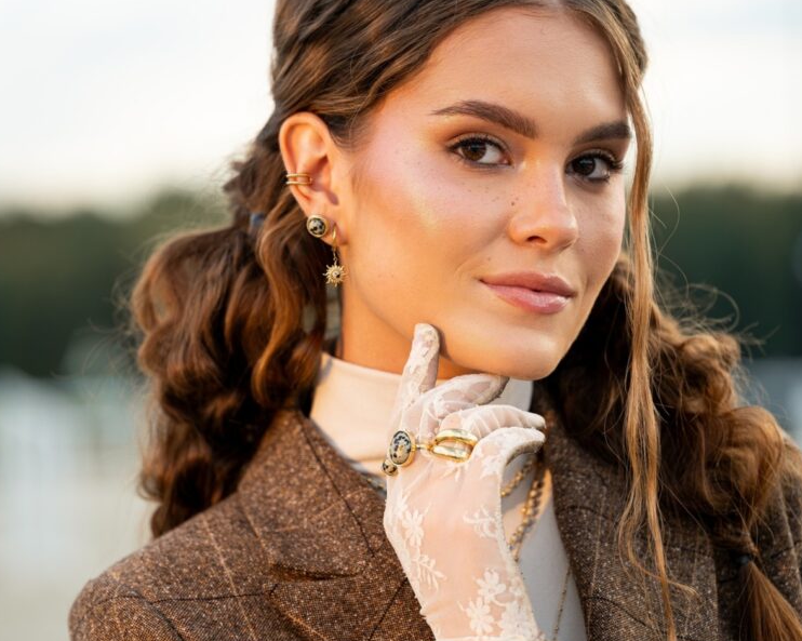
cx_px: 350
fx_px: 3227
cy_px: 295
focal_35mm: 136
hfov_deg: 14.2
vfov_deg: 11.3
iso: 250
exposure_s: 1/400
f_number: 3.2
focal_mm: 105
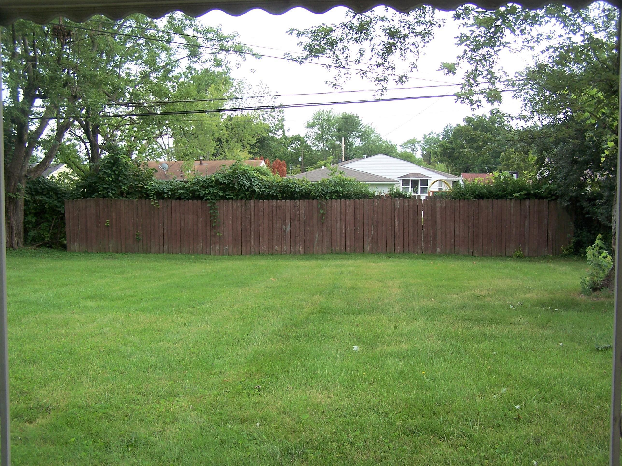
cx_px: 311
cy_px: 233
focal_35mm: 38
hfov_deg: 49.0
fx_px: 683
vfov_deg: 37.7
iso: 80
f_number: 2.8
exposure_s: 1/125
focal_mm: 6.3
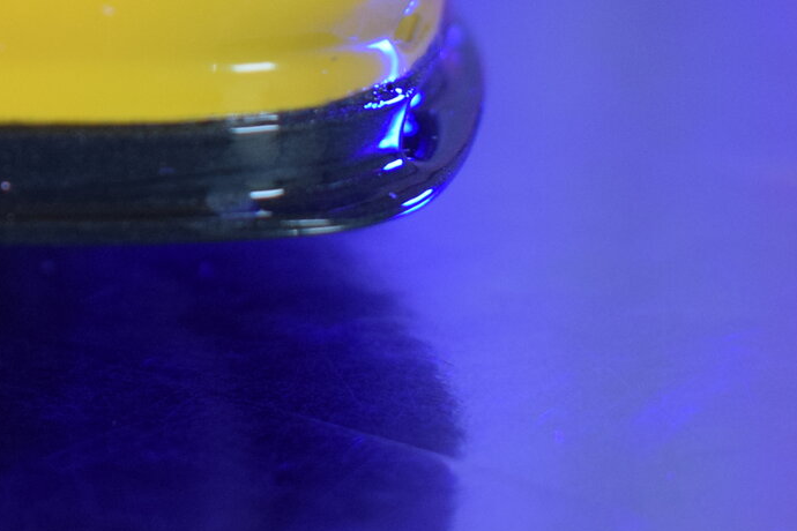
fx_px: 3608
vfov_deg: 8.3
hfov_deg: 11.8
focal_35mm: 163
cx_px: -579
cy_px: -72
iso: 800
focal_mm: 30
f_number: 5.6
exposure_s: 1/125
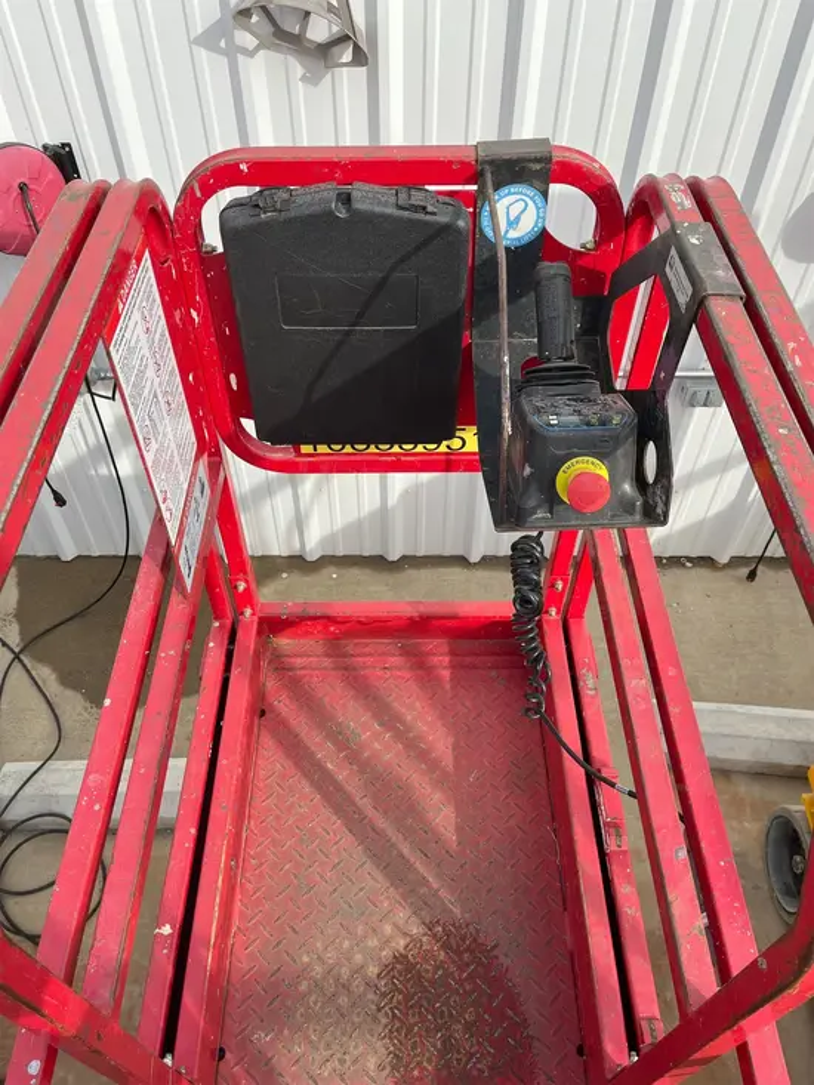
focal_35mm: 26
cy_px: 542
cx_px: 407
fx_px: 815
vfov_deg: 67.3
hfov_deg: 53.1
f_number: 1.6
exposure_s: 1/1151
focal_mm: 5.1
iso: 50
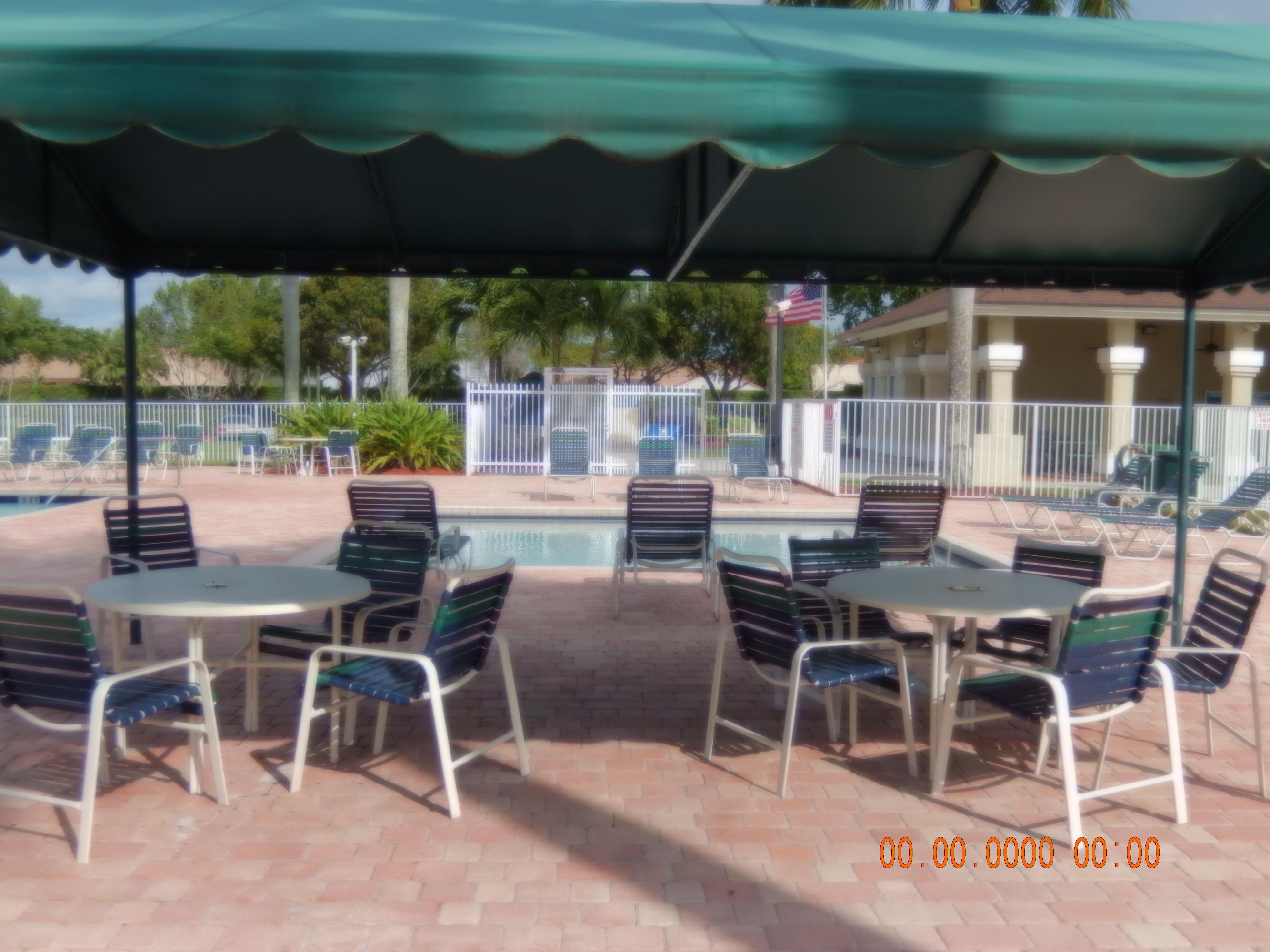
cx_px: 635
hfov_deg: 51.4
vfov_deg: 39.7
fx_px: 1321
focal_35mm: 36
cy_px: 476
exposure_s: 1/1250
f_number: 4
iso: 125
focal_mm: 6.5
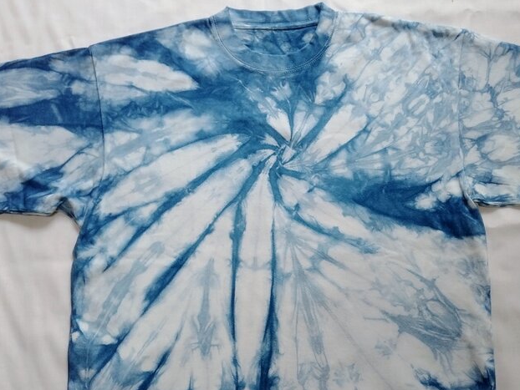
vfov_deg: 38.4
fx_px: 556
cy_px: 247
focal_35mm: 37
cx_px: 273
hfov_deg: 50.1
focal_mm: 3.61
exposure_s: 1/60
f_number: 1.8
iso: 125
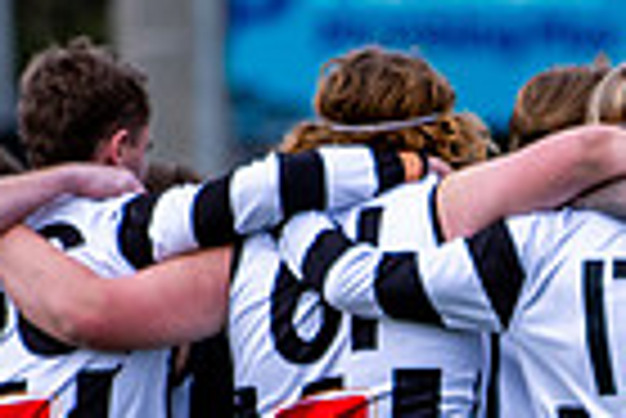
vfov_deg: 0.8
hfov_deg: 1.1
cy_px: 577
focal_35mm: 1804
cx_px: 864
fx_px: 31402
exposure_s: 1/2000
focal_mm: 200
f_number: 2.8
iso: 220
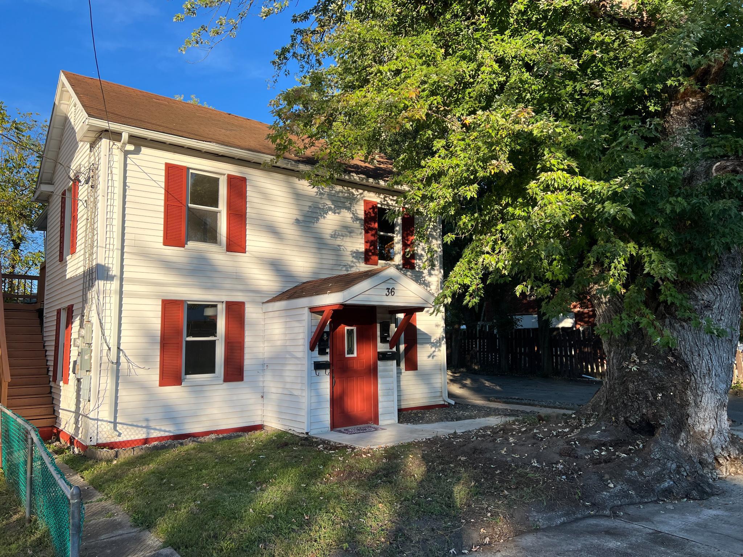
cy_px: 278
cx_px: 372
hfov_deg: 67.3
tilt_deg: +6.3
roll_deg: +0.4
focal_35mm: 26
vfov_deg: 53.1
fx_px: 558
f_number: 1.5
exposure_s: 1/1808
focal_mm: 5.7
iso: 50
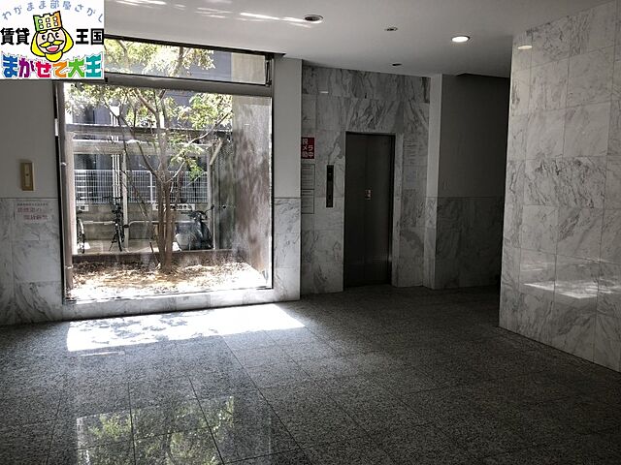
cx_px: 310
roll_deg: +0.3
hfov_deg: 63.4
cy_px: 232
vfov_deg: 49.7
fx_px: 502
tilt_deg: -5.4
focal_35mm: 28
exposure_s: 1/40
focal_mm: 4
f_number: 1.8
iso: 25
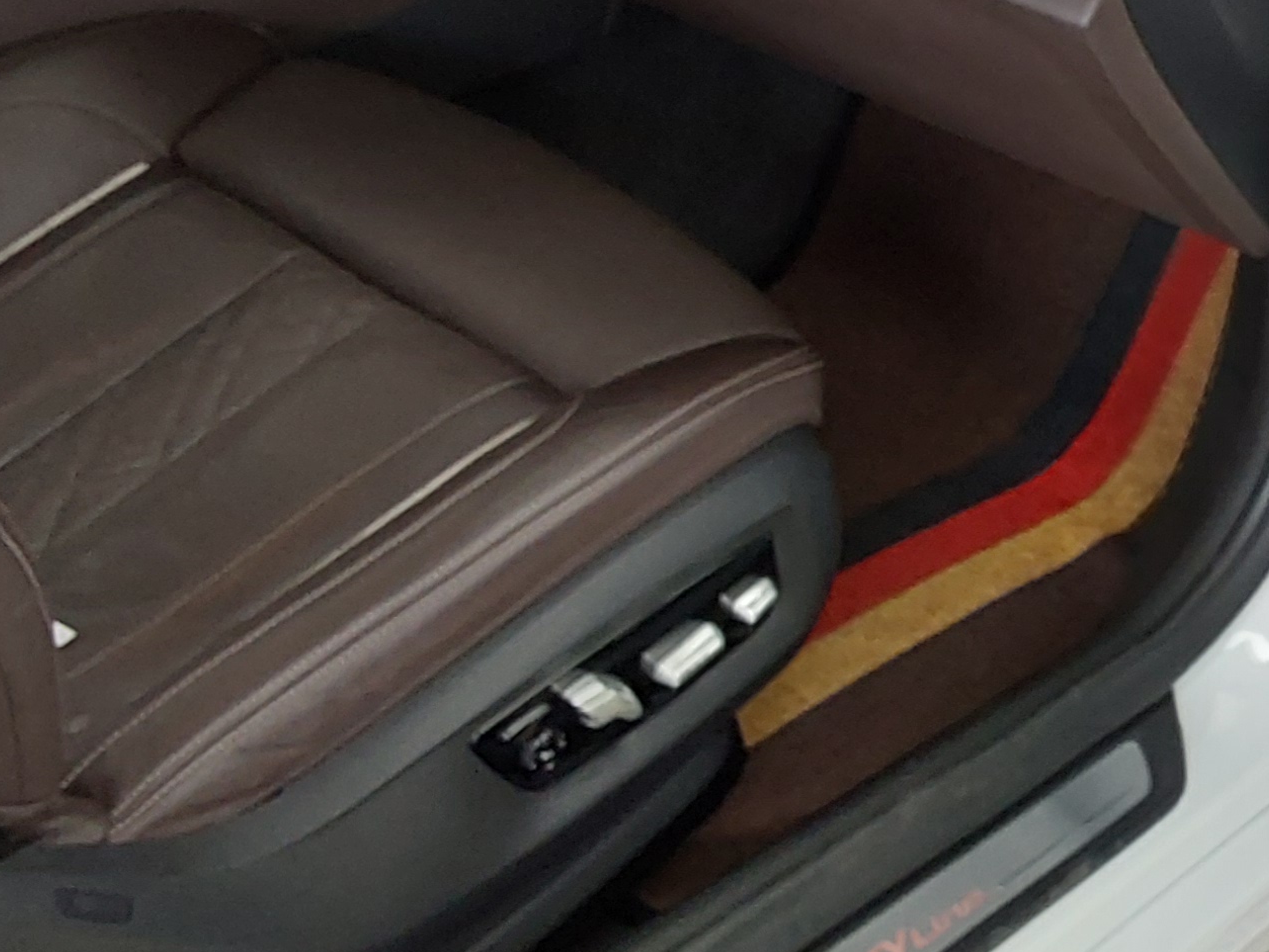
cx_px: 1415
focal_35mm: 72
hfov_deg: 25.0
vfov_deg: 20.4
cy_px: 358
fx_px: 2640
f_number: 1.9
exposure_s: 1/60
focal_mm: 2.91
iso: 64
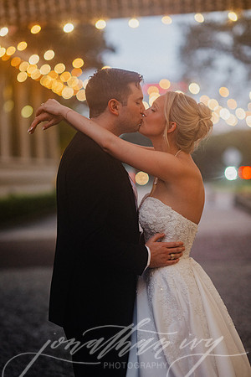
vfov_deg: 23.9
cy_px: 188
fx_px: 889
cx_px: 126
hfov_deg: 16.1
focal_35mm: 85
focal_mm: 85
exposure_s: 1/160
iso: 500
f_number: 1.8
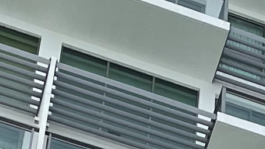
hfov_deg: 8.3
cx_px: 424
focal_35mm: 252
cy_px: 713
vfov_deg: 4.3
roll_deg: +2.6
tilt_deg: +39.2
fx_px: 1771
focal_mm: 4.2
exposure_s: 1/2618
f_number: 1.6
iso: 32
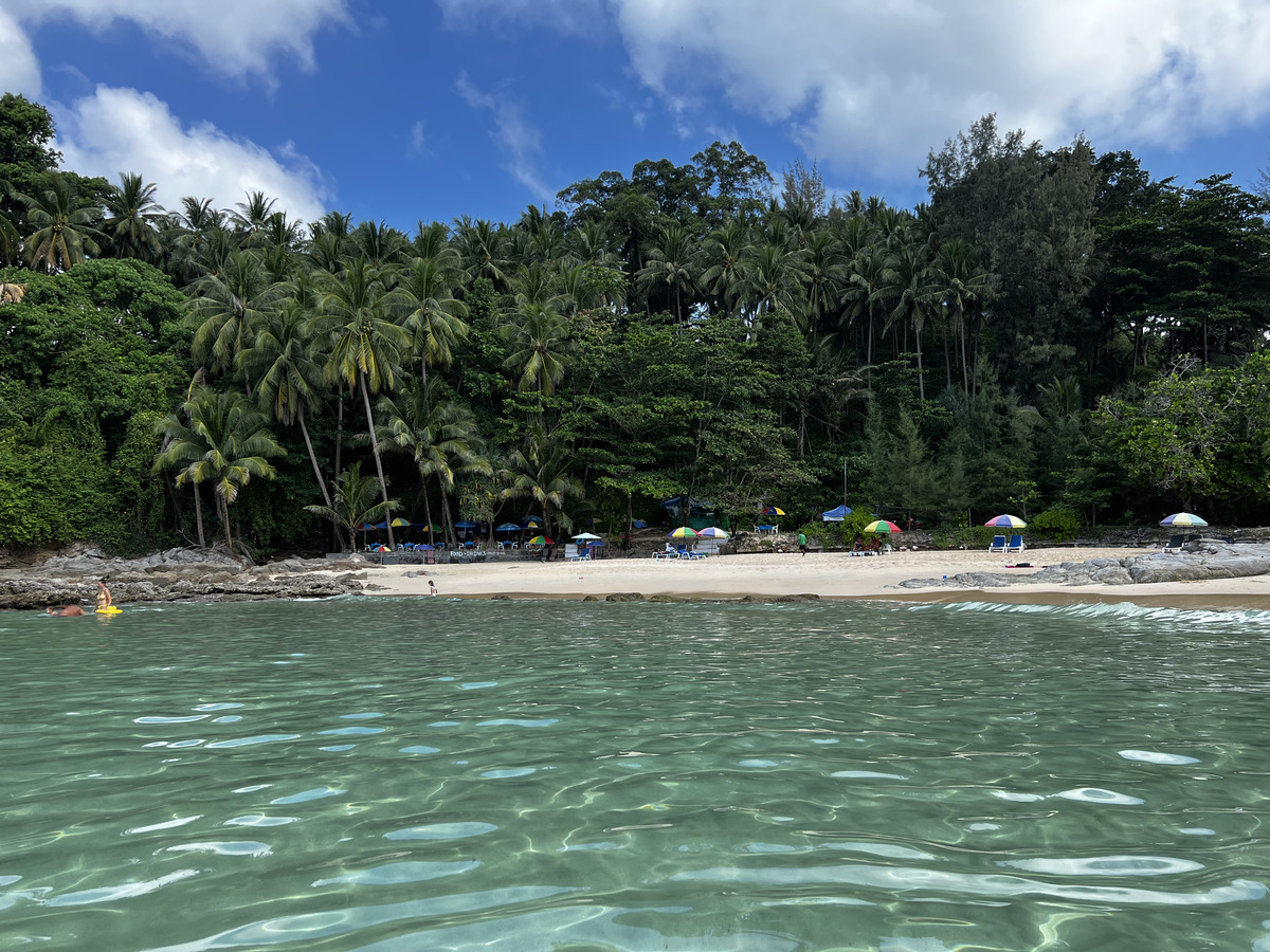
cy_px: 476
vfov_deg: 53.1
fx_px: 954
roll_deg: +0.4
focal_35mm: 26
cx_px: 635
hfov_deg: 67.3
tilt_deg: +5.6
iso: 50
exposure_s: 1/1838
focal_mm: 5.7
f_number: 1.5
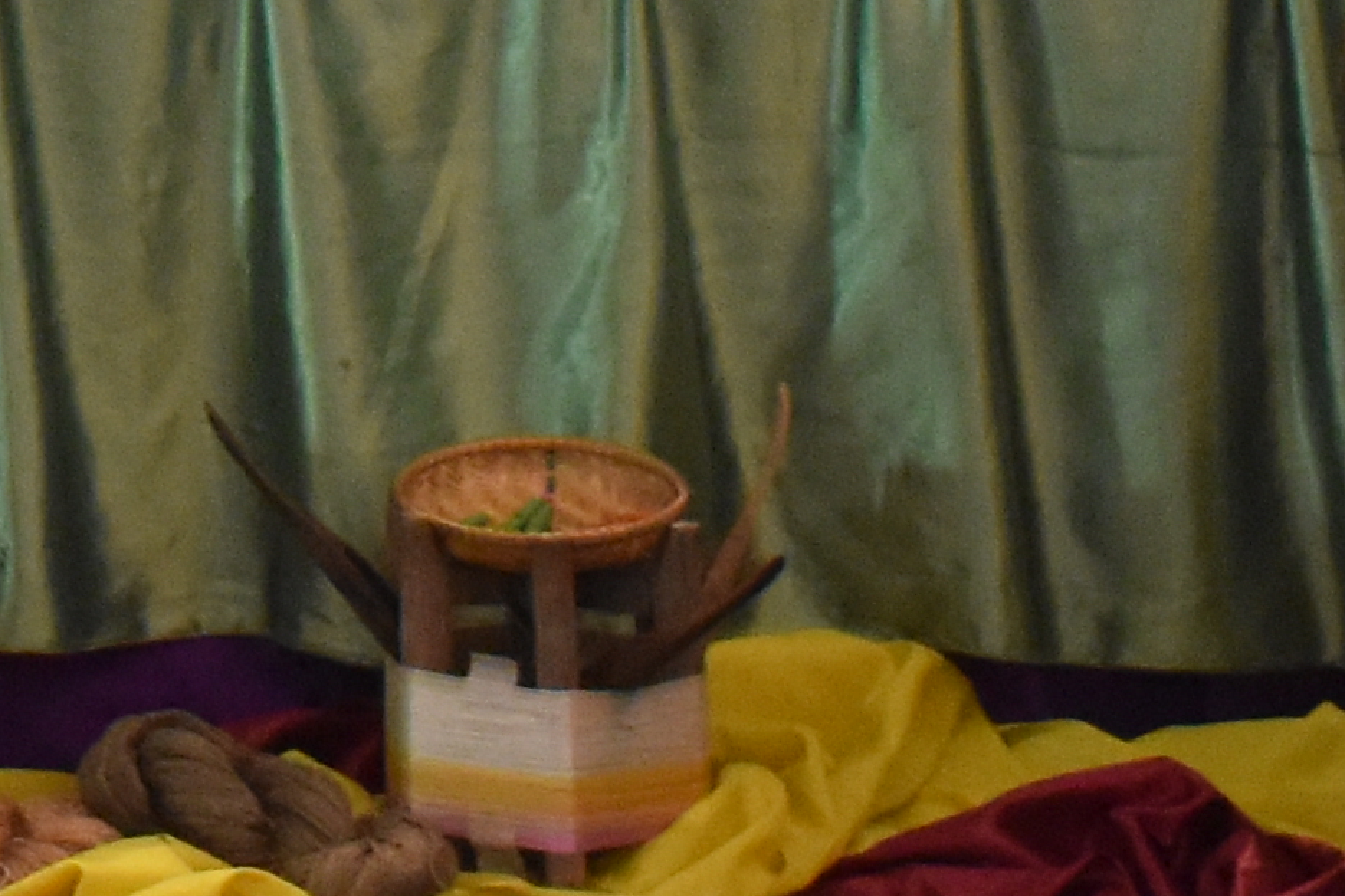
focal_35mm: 231
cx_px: -1272
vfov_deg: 5.6
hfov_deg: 8.5
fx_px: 8628
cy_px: -1596
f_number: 3.8
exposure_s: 1/60
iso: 2200
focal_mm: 24
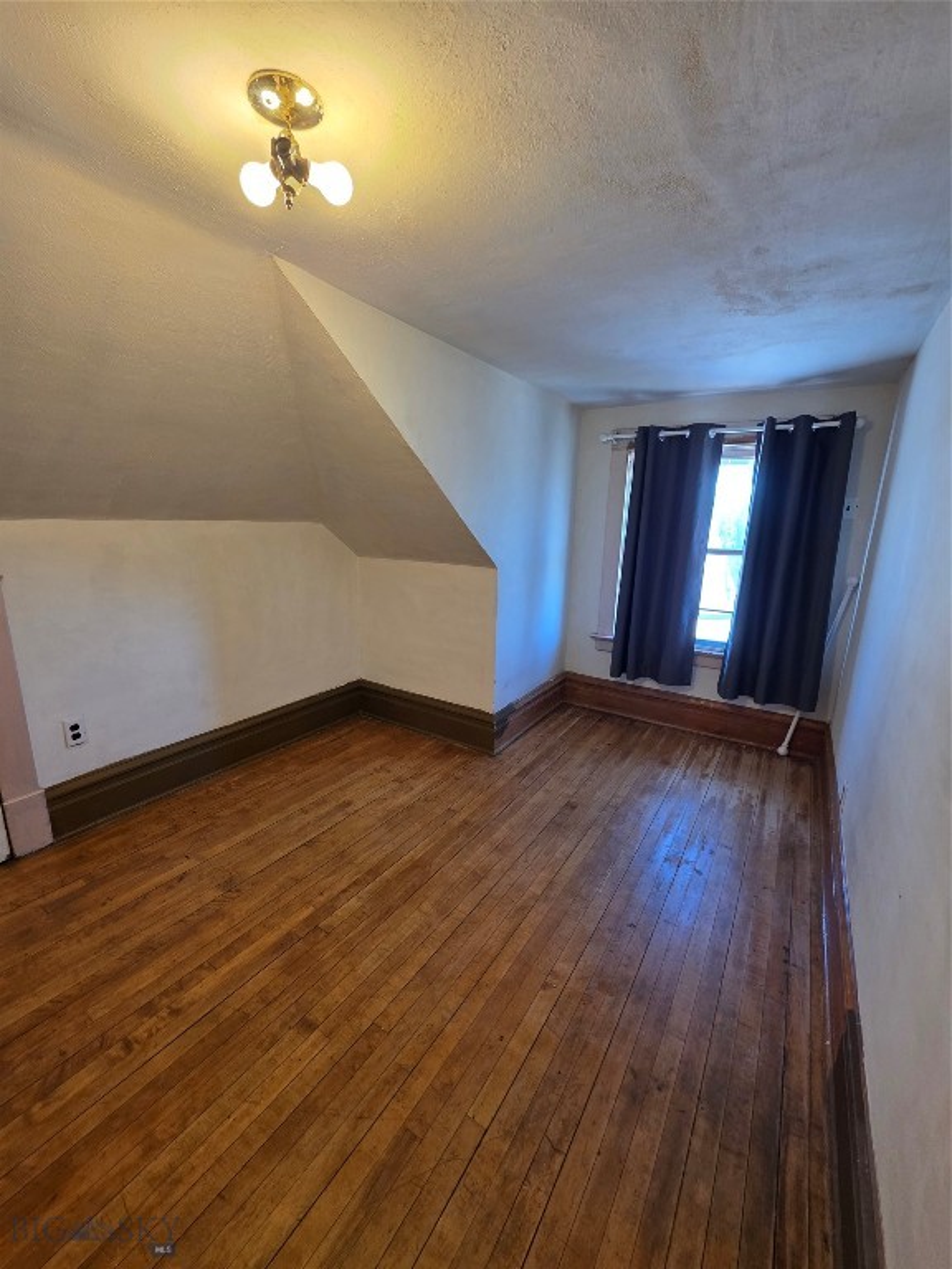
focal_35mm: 13
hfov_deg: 89.9
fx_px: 477
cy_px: 634
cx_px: 476
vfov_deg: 106.2
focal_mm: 2.2
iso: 160
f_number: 1.9
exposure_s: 1/120
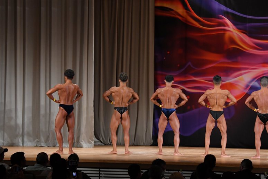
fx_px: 945
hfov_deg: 16.1
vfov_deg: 10.8
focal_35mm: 127
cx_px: 134
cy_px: 90
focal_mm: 85
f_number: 5.6
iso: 3200
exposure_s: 1/400
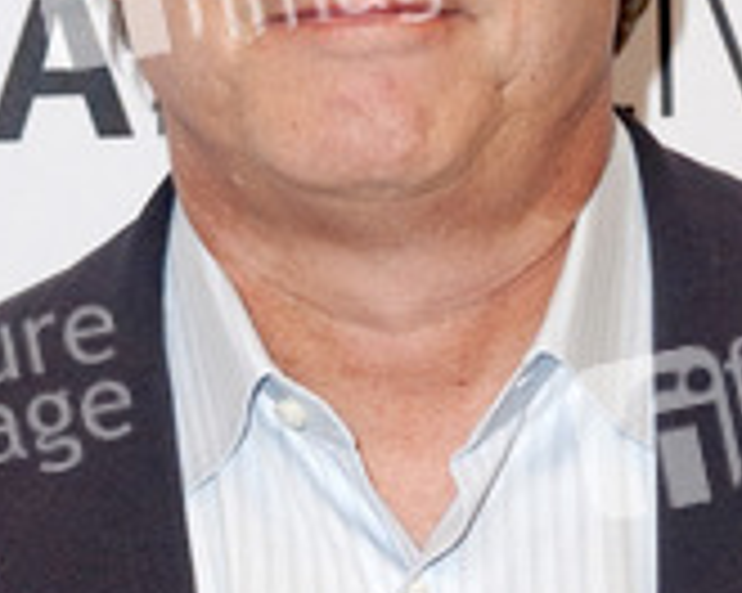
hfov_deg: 15.4
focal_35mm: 125
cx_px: 393
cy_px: 189
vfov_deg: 12.3
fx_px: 2745
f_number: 4
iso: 400
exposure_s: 1/400
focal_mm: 55
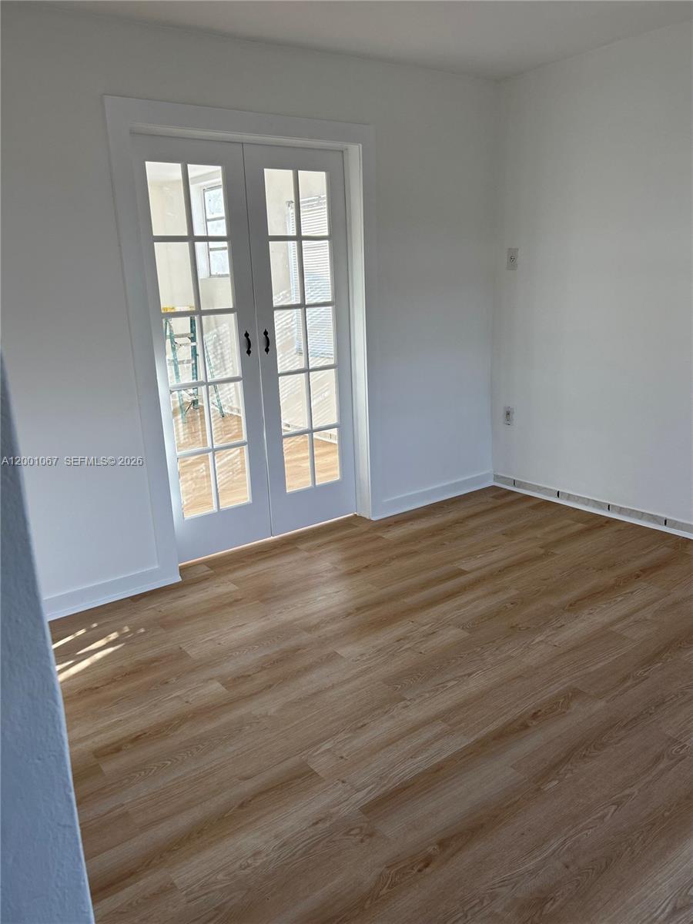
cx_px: 346
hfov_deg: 53.1
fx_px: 694
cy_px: 462
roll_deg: +2.0
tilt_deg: -14.3
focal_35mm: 26
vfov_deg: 67.3
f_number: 1.5
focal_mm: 5.7
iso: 40
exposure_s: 1/265
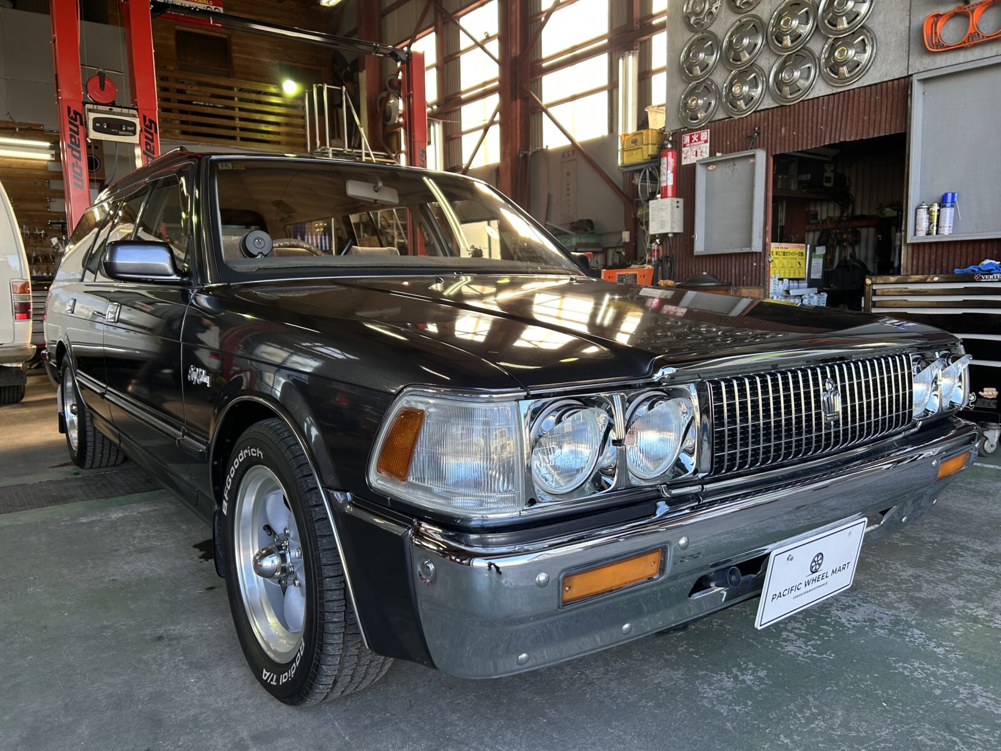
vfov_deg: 53.1
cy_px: 376
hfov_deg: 67.3
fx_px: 752
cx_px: 500
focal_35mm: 26
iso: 64
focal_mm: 5.7
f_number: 1.5
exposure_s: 1/152
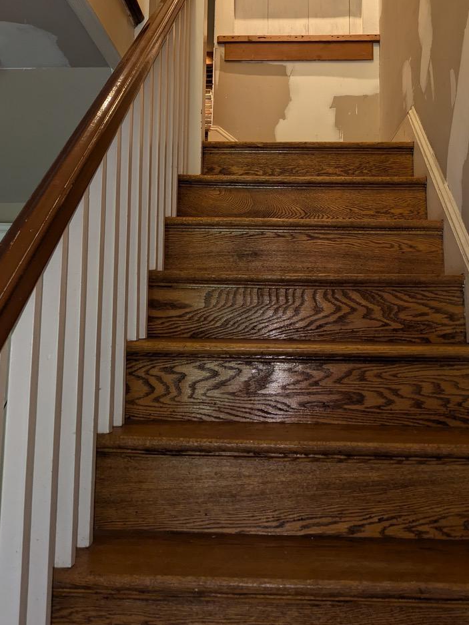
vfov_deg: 44.7
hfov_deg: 35.1
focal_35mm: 41
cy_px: 179
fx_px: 740
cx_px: 267
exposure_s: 1/40
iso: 214
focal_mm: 5.43
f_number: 1.89
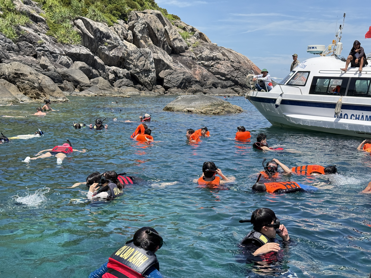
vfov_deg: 30.3
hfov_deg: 39.7
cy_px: 139
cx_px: 186
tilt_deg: -5.8
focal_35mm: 48
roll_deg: -1.2
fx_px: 514
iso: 80
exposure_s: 1/2667
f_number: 1.78
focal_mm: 6.76
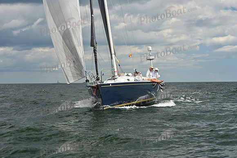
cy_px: 79
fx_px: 514
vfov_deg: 17.5
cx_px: 118
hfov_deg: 26.0
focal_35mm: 78
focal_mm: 78
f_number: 6.3
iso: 250
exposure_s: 1/800
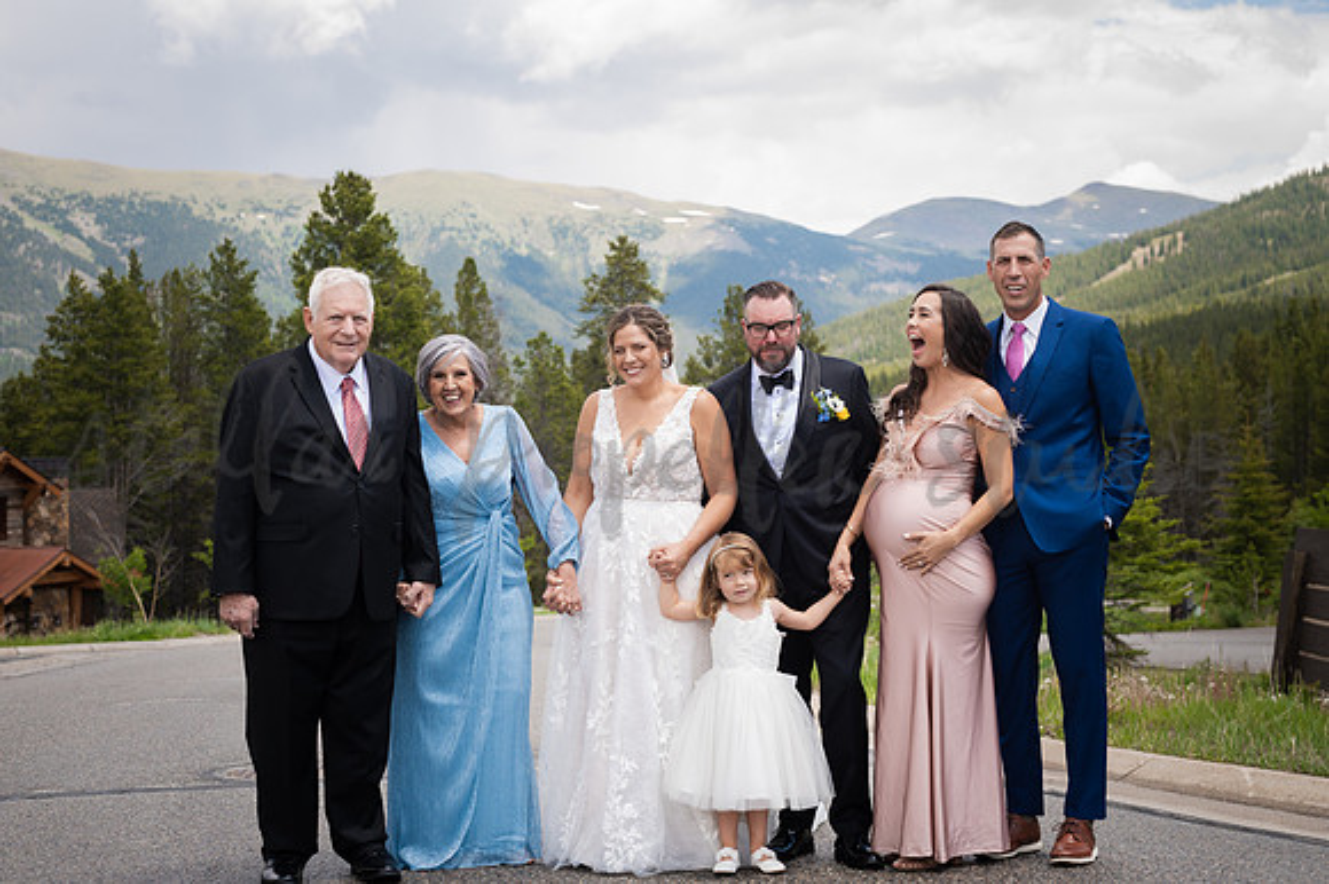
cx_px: 664
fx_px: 1845
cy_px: 442
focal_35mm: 50
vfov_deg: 27.0
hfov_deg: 39.6
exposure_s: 1/400
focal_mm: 50
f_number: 4
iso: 100
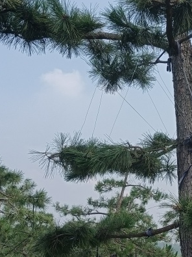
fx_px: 540
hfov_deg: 19.9
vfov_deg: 26.7
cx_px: 163
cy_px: 141
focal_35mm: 73
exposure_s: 1/845
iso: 100
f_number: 1.9
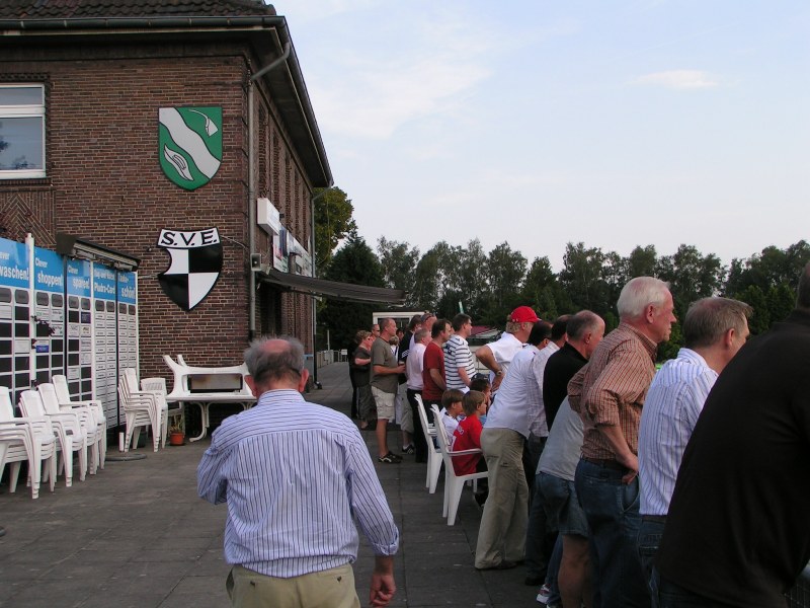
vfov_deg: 33.6
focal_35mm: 43
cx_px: 405
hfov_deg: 43.9
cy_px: 304
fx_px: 1006
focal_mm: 6.6
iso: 50
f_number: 5.6
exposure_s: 1/200
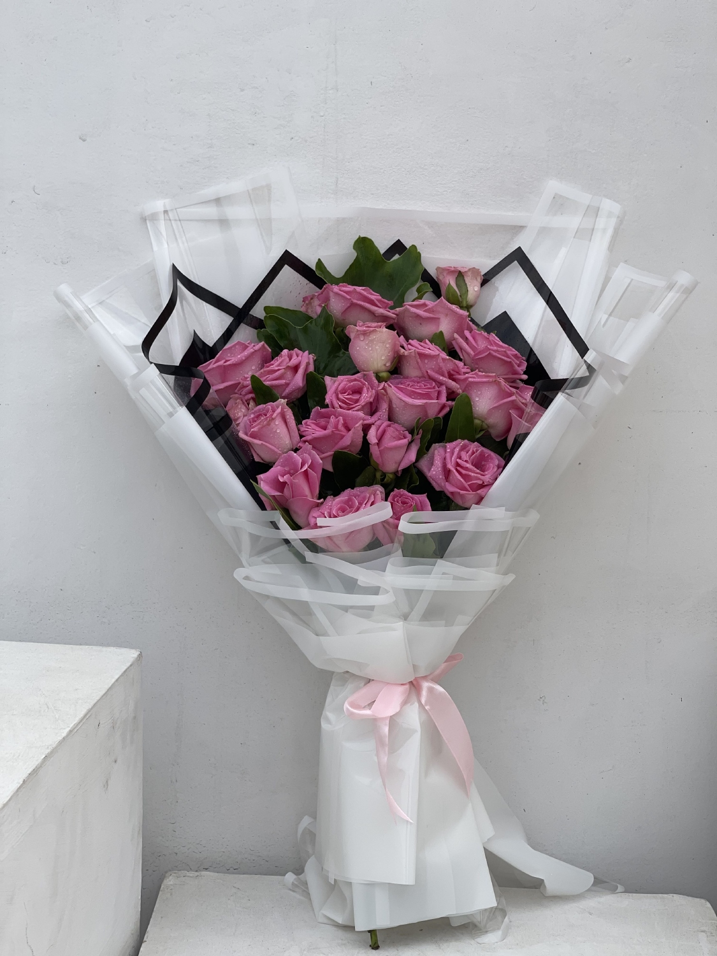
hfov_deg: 22.9
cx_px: 358
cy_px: 478
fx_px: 1768
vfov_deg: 30.3
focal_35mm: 64
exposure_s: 1/713
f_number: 2.2
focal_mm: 7.5
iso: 20
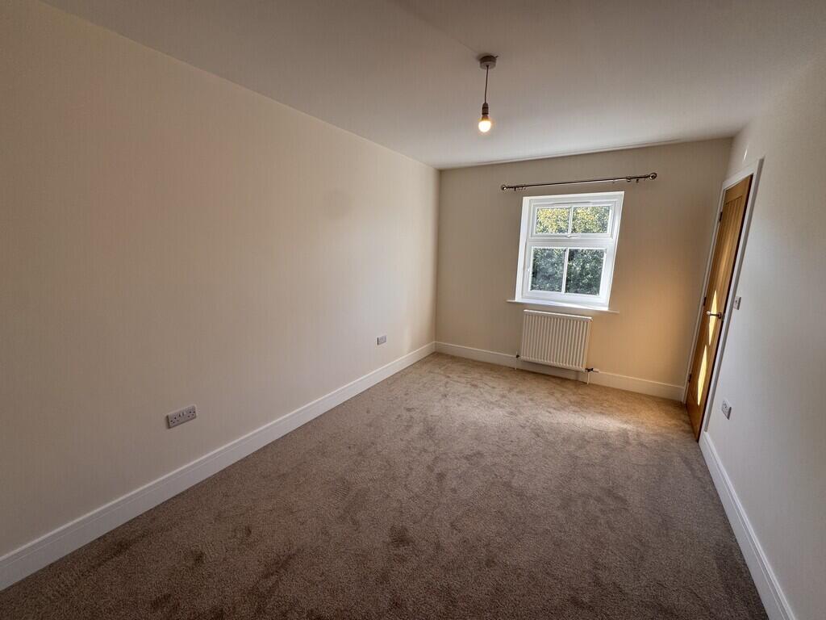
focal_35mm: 14
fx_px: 334
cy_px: 310
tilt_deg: -11.1
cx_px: 413
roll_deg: +0.5
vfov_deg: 85.7
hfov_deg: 102.1
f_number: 2.2
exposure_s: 1/110
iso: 40
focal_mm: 2.22
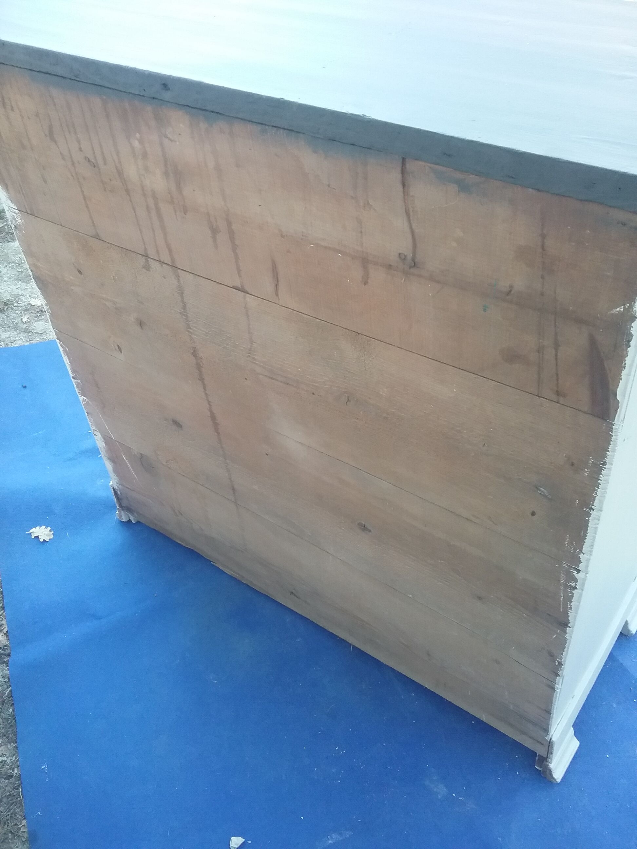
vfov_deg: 58.4
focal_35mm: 31
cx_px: 318
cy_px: 424
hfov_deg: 45.4
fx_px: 761
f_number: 2.2
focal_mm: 3.3
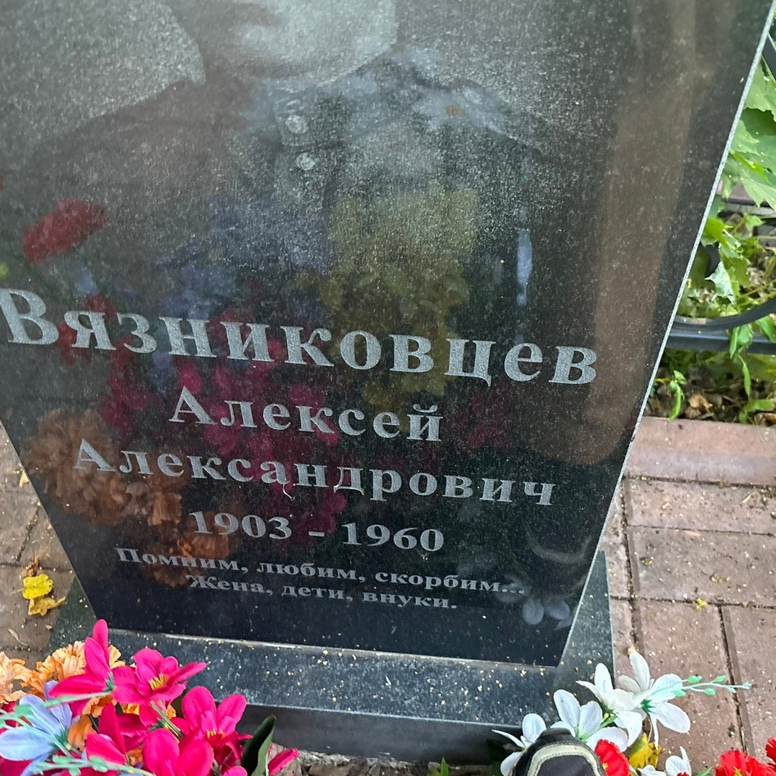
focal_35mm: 35
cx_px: 407
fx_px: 888
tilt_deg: -50.8
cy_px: 398
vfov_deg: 47.2
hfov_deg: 47.2
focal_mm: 5.96
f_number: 1.6
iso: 200
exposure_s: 1/60
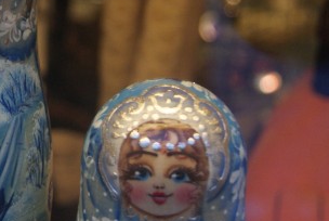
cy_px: 163
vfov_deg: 7.8
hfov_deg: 11.2
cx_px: -130
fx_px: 1618
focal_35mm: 177
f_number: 5
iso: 400
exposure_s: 1/50
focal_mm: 35
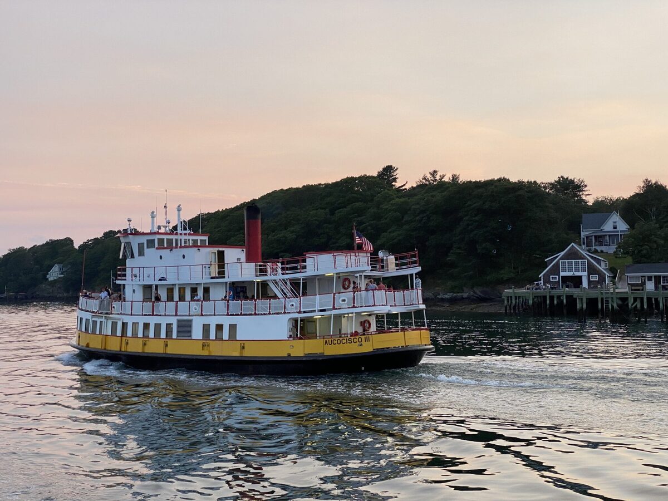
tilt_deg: +1.6
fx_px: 1003
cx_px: 334
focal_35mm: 52
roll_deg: +0.3
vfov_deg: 28.0
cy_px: 250
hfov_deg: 36.8
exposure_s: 1/177
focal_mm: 6
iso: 20
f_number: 2
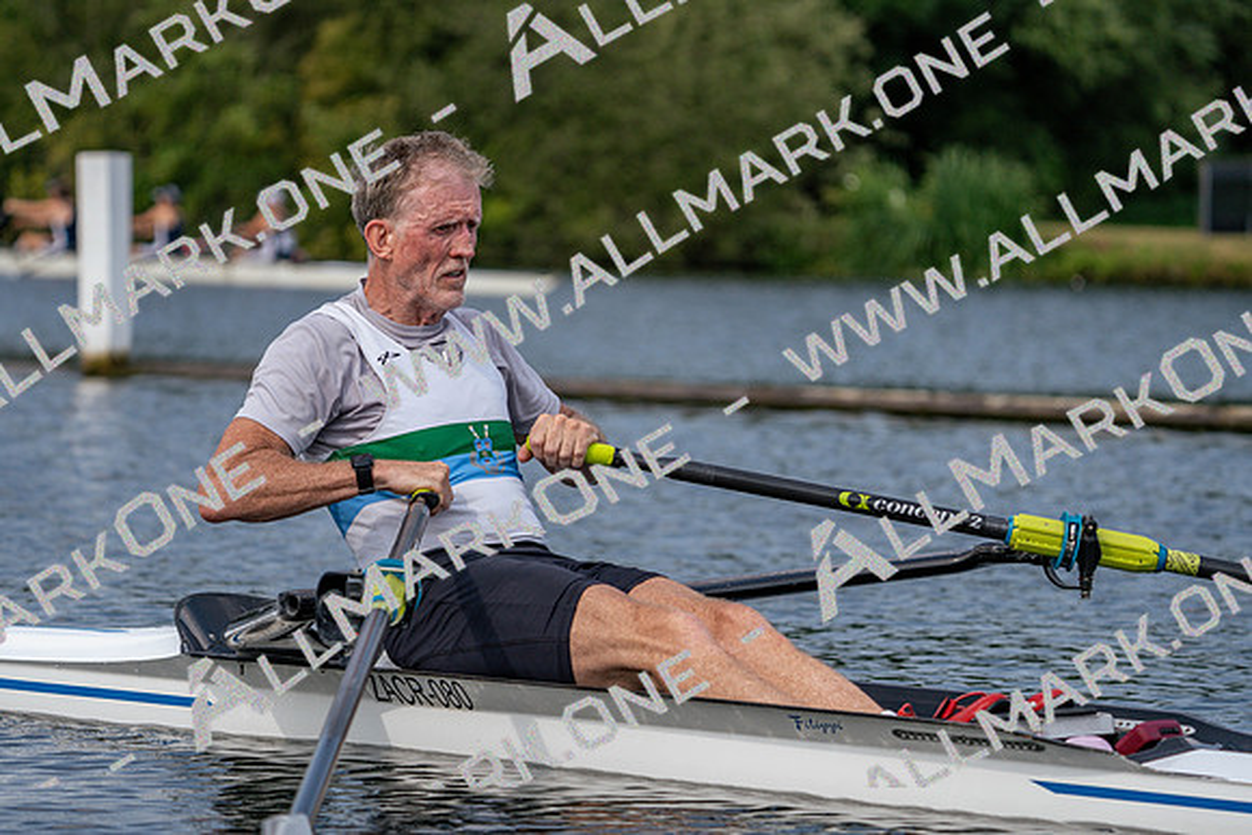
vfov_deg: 6.9
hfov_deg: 10.3
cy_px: 418
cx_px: 626
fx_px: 6957
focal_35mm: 200
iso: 250
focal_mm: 200
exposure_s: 1/1600
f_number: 5.6
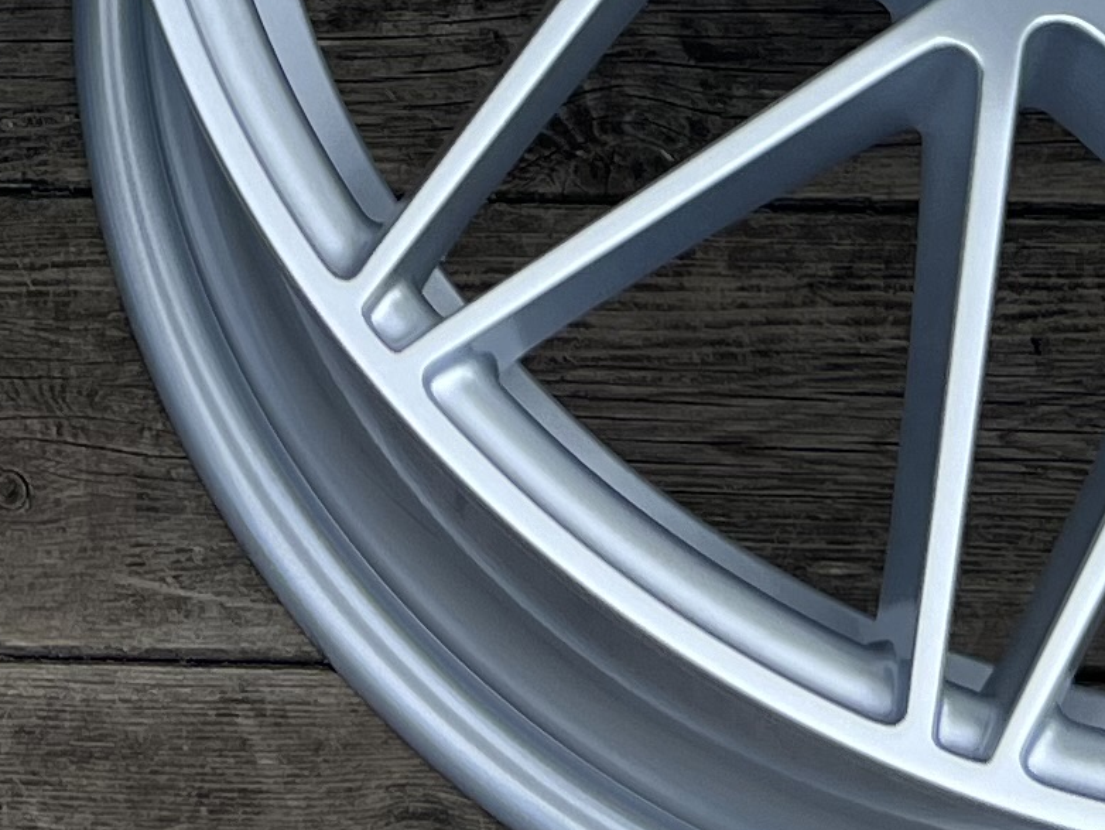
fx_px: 4279
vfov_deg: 9.9
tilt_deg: -57.7
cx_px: 24
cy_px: -1052
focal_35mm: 134
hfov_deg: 14.5
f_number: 1.5
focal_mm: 5.7
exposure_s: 1/1531
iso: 50
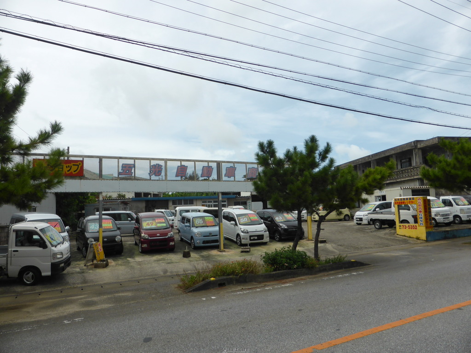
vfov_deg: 56.8
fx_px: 327
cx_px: 236
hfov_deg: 71.6
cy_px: 176
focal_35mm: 24
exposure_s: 1/1300
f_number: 3.3
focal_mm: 4.3
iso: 100
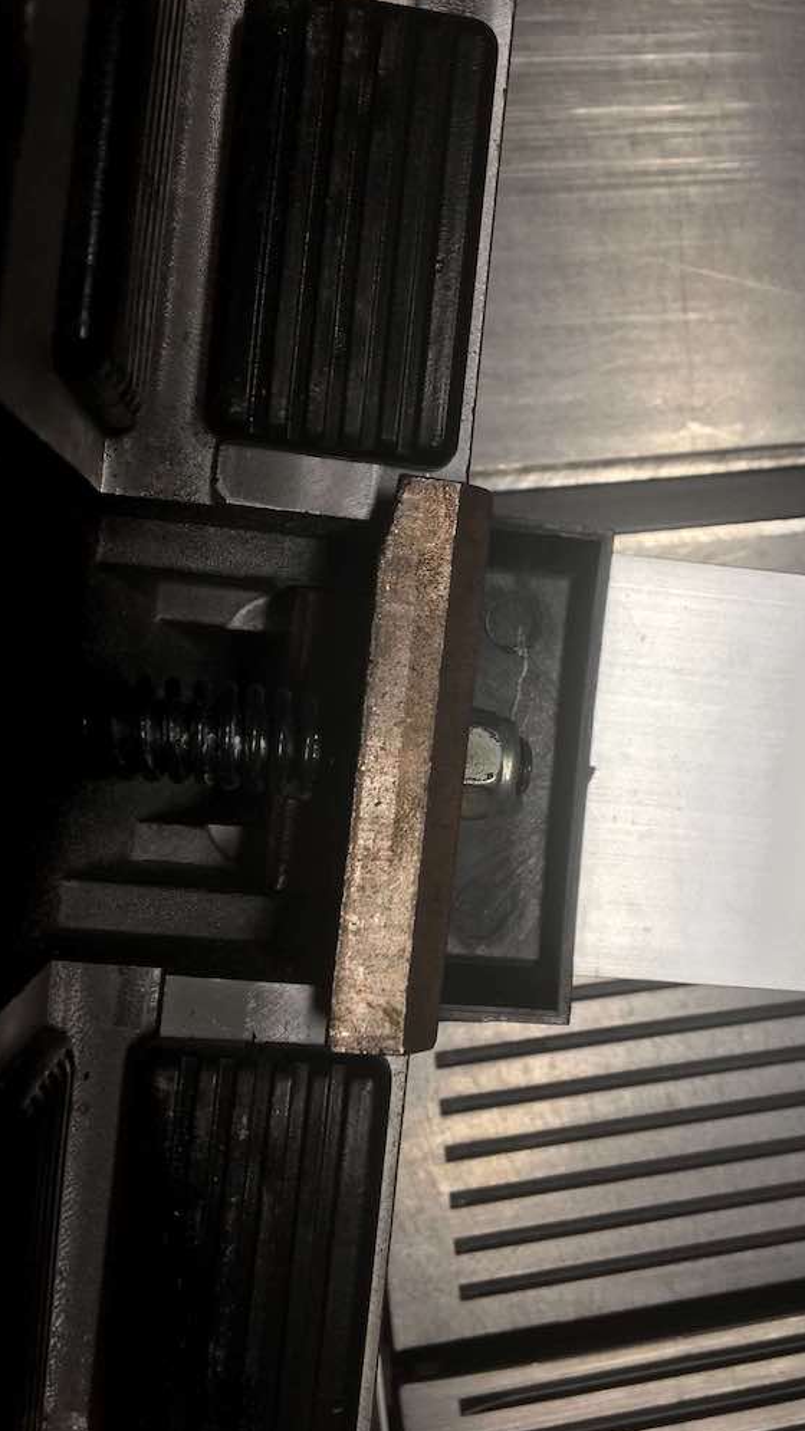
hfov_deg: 36.4
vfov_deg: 61.0
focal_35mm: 32
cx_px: 510
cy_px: 715
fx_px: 1214
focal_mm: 4.15
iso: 25
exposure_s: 1/60
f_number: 2.2
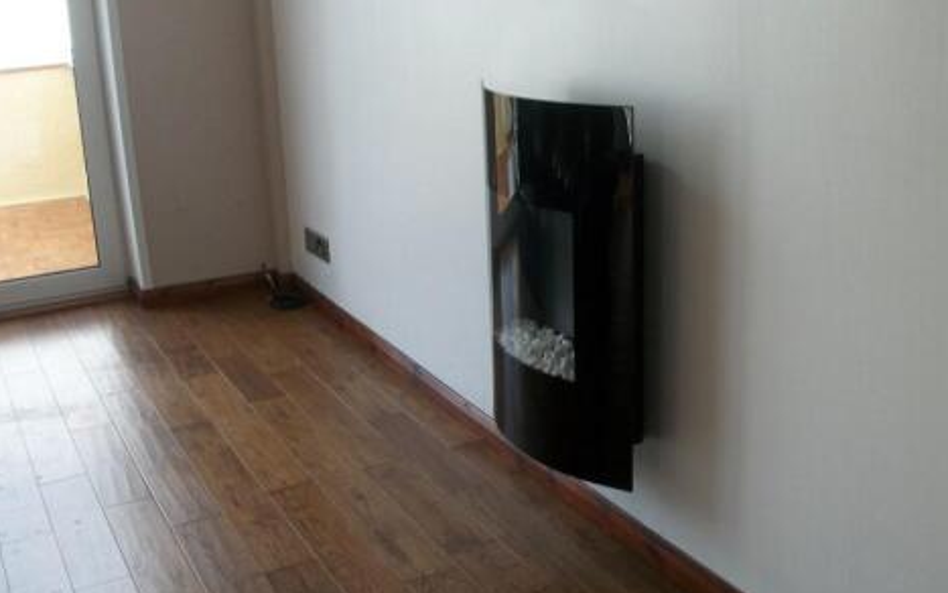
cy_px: 298
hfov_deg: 48.0
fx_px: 1059
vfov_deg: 31.3
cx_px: 553
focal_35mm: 41
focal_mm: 5.7
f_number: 2.9
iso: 106
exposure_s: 1/40
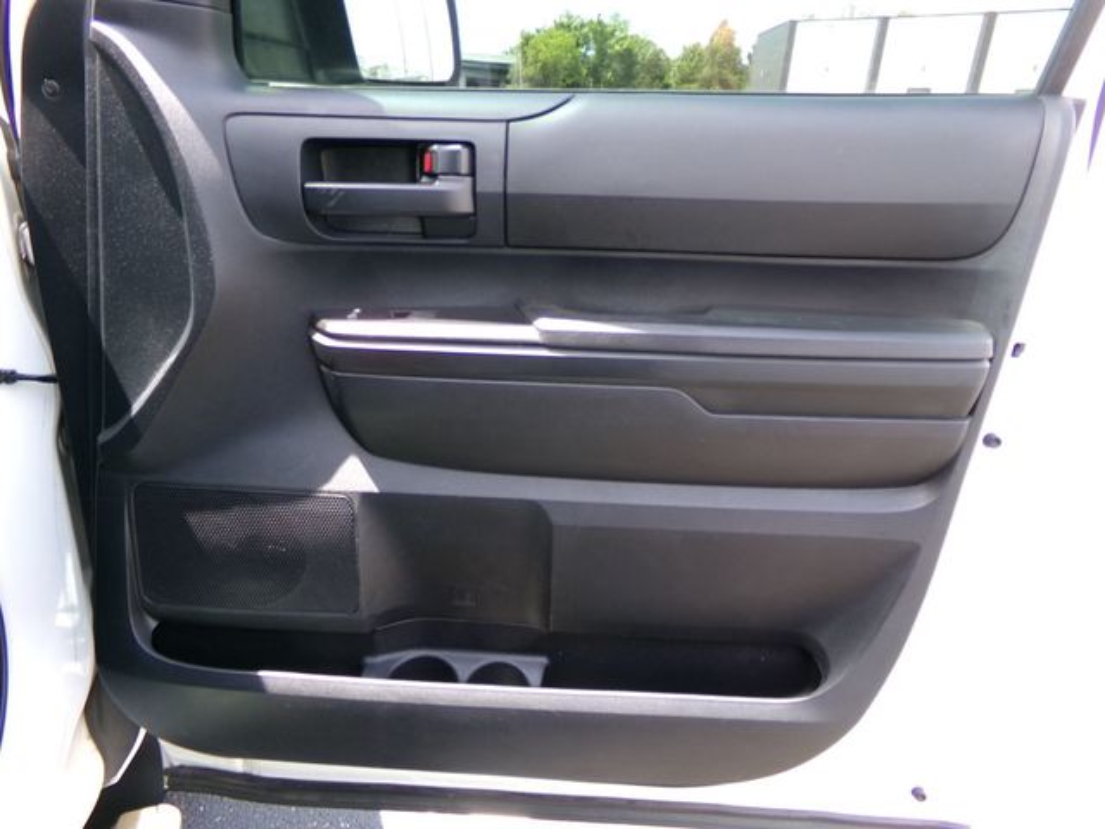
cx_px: 552
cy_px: 414
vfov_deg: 56.8
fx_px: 766
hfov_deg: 71.6
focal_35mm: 24
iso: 106
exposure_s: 1/60
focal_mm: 4.3
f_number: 3.7
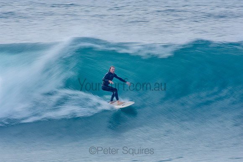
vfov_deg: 1.9
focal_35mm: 720
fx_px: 4861
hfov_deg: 2.9
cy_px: 81
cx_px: 122
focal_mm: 480
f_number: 18
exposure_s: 1/25
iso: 100
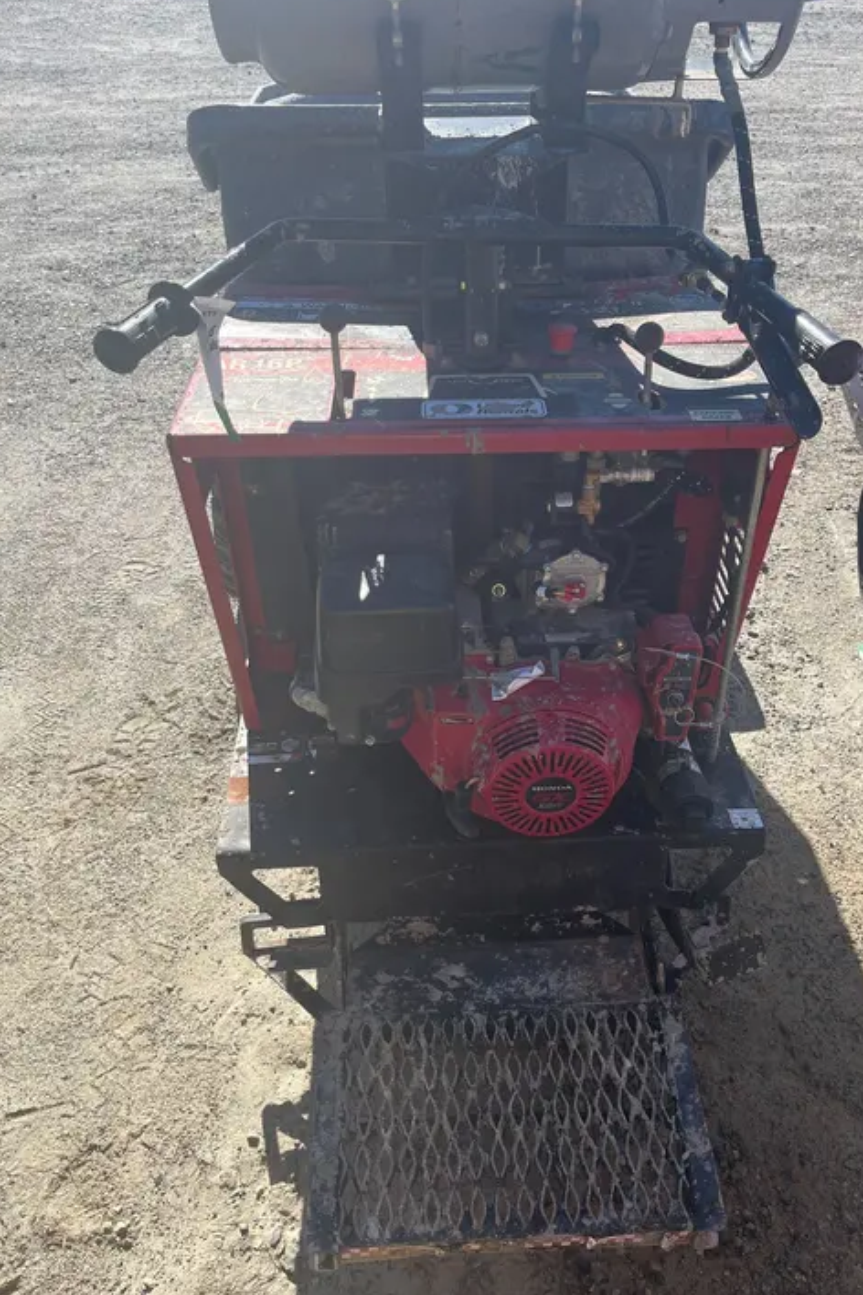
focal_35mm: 28
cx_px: 483
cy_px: 643
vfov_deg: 65.5
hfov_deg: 46.3
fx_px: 1007
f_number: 1.6
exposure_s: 1/1832
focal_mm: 5.1
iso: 50
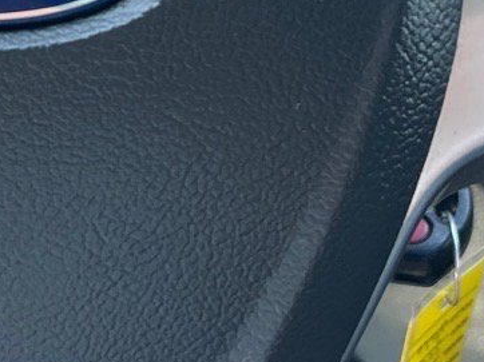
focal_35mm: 115
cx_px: -51
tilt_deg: -30.6
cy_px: -259
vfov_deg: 12.0
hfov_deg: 16.6
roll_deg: +2.0
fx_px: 1607
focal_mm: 5.7
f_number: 1.5
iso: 50
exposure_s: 1/121
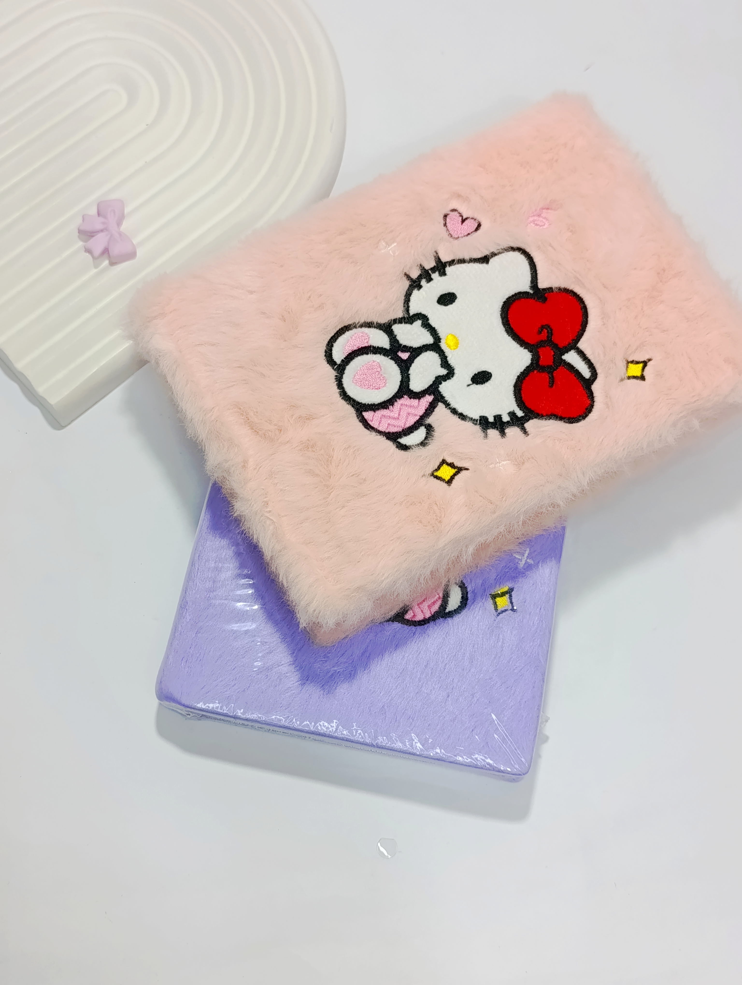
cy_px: 492
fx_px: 1055
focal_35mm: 37
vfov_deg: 50.1
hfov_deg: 38.8
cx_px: 371
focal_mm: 6.14
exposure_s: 1/120
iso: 640
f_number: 1.6
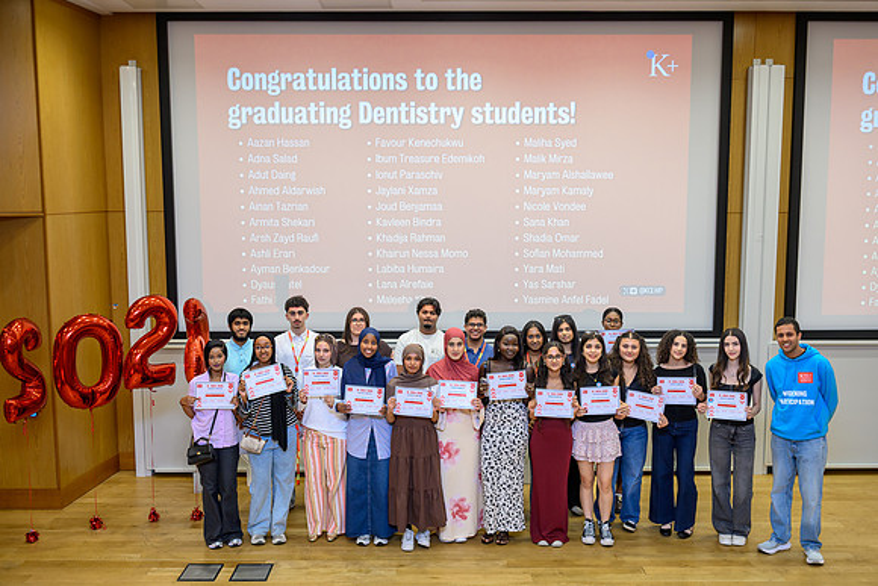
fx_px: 867
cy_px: 293
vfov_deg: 37.3
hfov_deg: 53.7
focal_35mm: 36
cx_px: 439
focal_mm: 35
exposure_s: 1/200
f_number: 2.8
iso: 2000
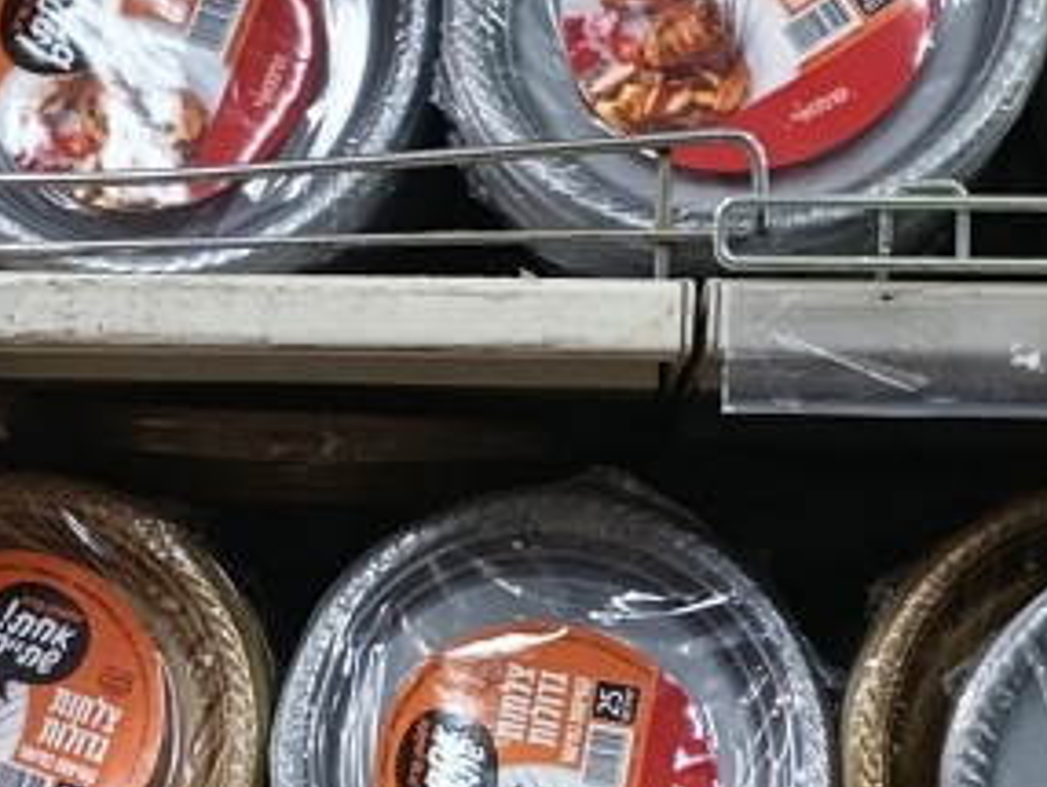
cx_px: 359
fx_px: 2482
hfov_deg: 23.7
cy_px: 1193
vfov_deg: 16.4
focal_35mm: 82
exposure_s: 1/100
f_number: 1.65
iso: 550
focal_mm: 6.11
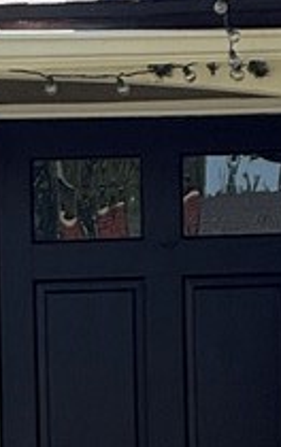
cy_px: 726
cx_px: -168
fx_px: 7554
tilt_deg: -1.2
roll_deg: +0.8
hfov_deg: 2.1
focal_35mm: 619
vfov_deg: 3.4
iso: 64
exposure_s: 1/563
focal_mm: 15.66
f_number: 2.8
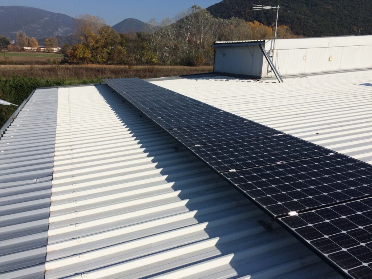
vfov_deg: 48.2
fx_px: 312
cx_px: 186
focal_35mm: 29
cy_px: 140
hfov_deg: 61.7
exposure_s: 1/4566
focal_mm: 4.15
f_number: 2.2
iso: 32
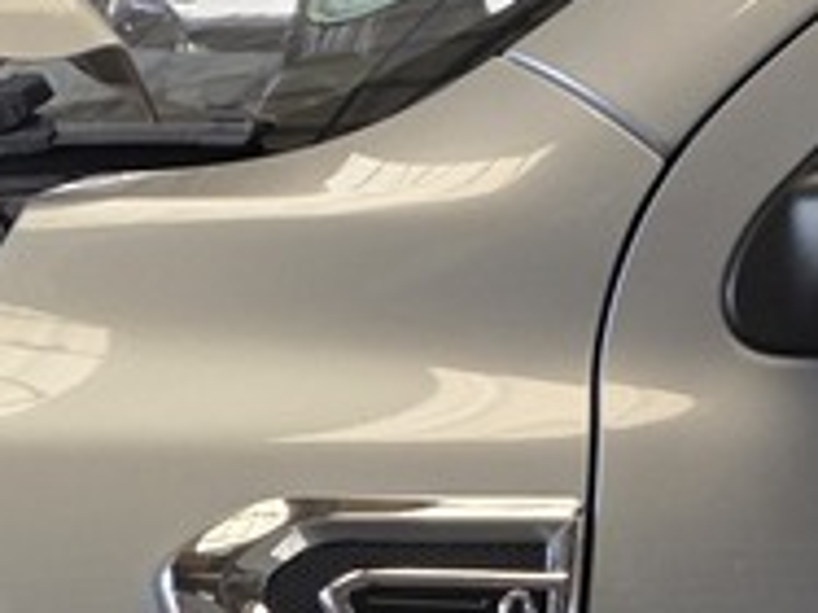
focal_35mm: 126
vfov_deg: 10.1
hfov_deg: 13.4
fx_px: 2976
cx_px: -840
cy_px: 1524
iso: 16
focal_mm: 6.25
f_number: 1.7
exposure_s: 1/66
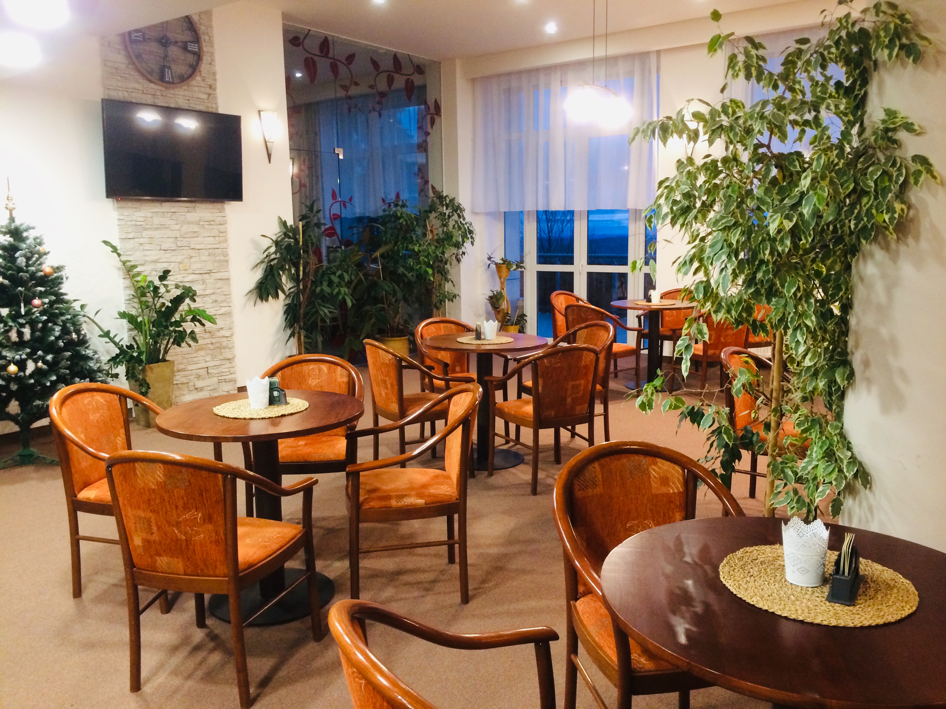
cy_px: 354
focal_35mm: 29
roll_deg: +1.2
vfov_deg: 48.2
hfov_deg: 61.7
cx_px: 473
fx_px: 793
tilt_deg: -9.5
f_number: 2.2
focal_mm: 4.15
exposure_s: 1/33
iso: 250
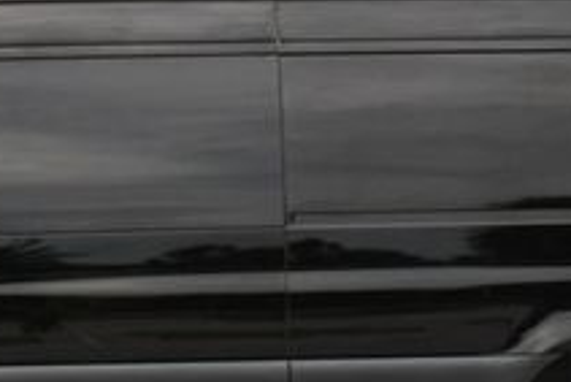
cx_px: 176
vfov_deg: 7.8
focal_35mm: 176
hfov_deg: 11.7
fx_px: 2793
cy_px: 81
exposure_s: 1/250
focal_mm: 29
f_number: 5.6
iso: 250
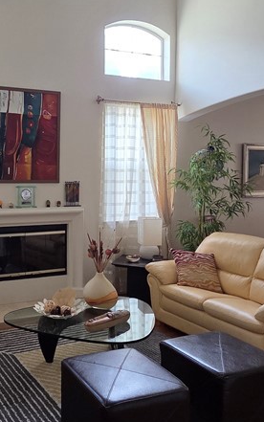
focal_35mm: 32
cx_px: 14
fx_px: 368
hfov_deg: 36.4
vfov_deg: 59.5
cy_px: 189
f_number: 2.2
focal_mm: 2.2
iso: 200
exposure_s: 1/120
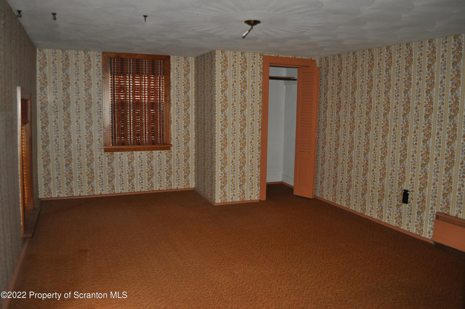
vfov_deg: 47.8
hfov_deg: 67.4
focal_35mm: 27
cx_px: 232
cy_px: 154
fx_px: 348
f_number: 3.5
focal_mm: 18
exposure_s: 1/60
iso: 800
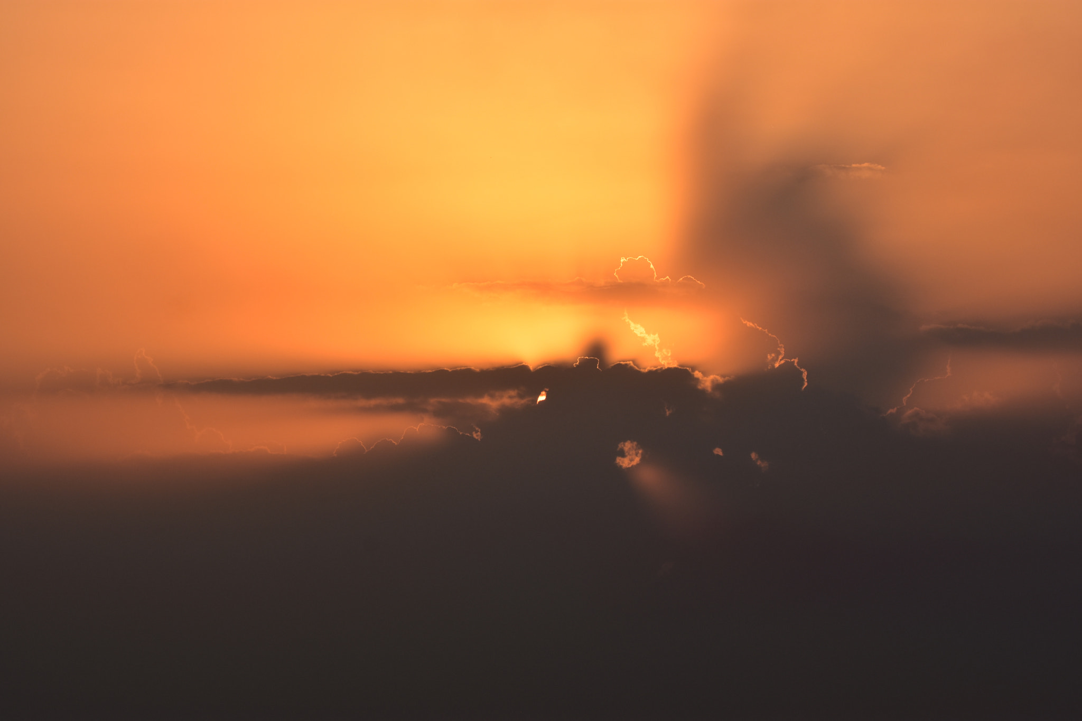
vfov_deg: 6.1
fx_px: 6761
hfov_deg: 9.1
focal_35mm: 225
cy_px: 360
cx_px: 541
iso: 200
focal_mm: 150
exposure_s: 1/1000
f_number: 8
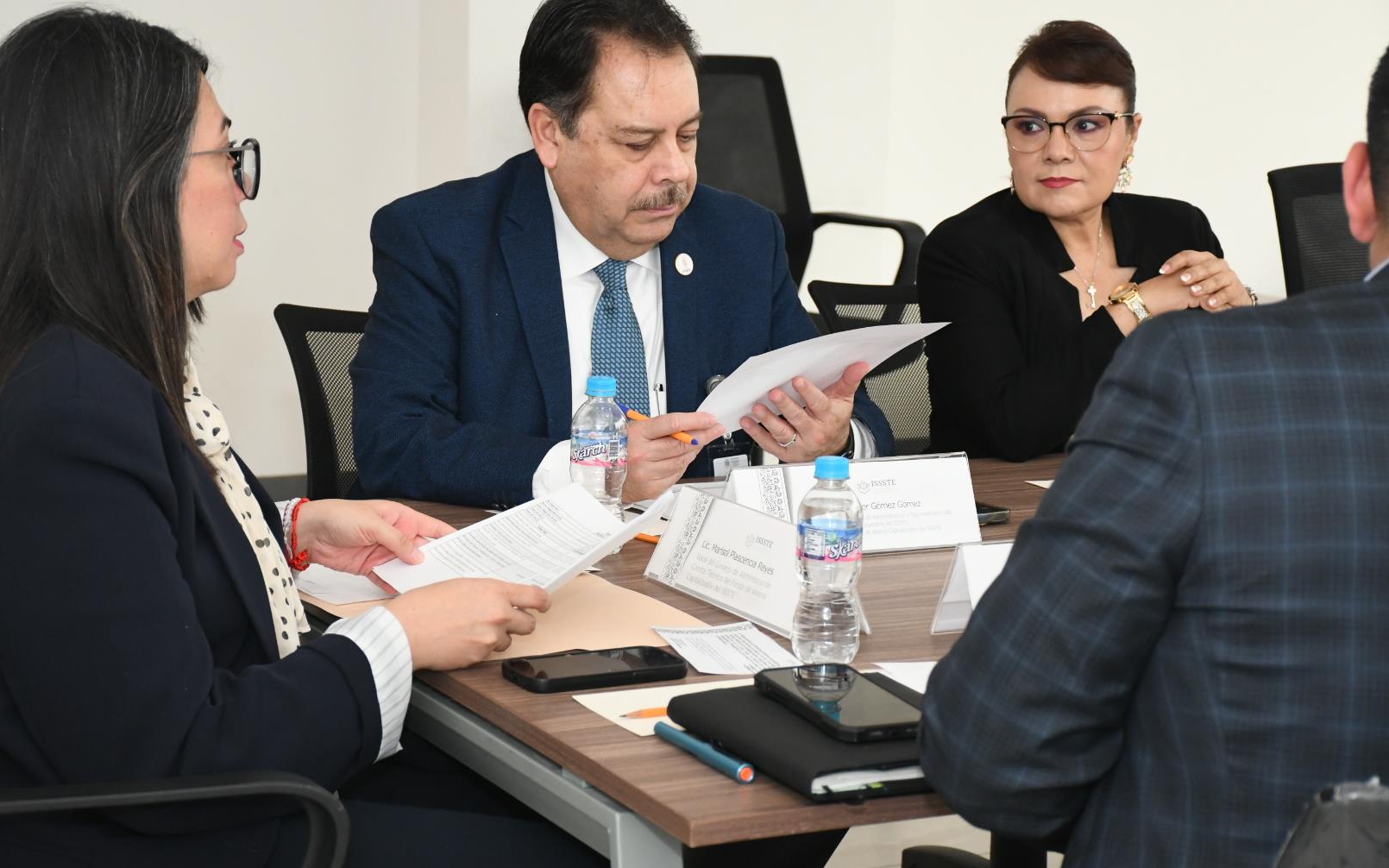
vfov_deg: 16.3
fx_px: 3028
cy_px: 411
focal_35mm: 80
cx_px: 691
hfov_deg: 25.8
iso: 2000
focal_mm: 52
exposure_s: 1/160
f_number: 5.6
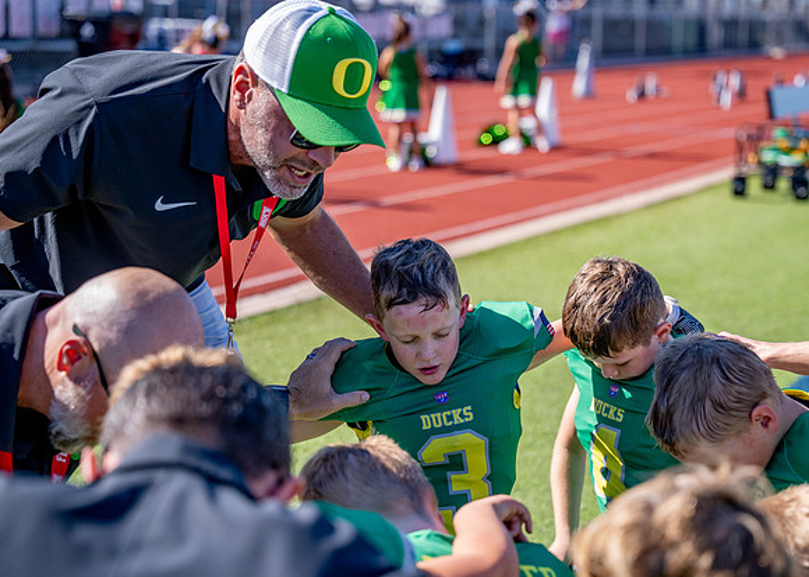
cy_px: 307
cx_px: 462
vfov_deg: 17.7
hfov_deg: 24.6
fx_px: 1850
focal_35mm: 81
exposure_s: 1/2500
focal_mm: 70
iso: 250
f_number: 2.8
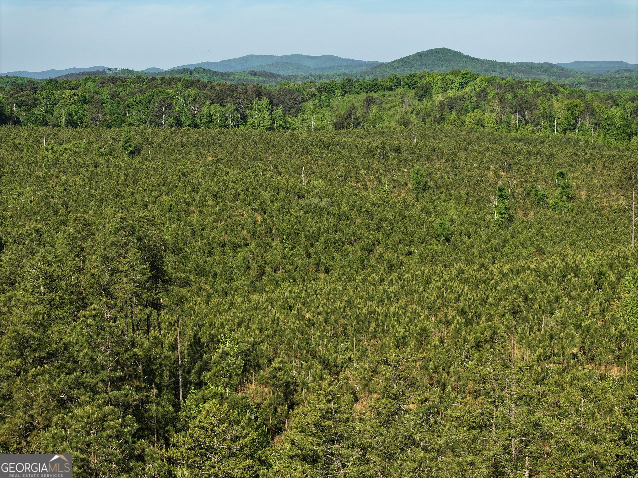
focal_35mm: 70
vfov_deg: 21.0
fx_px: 1290
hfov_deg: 27.8
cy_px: 239
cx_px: 319
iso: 110
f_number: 2.8
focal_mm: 19.35
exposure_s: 1/1000
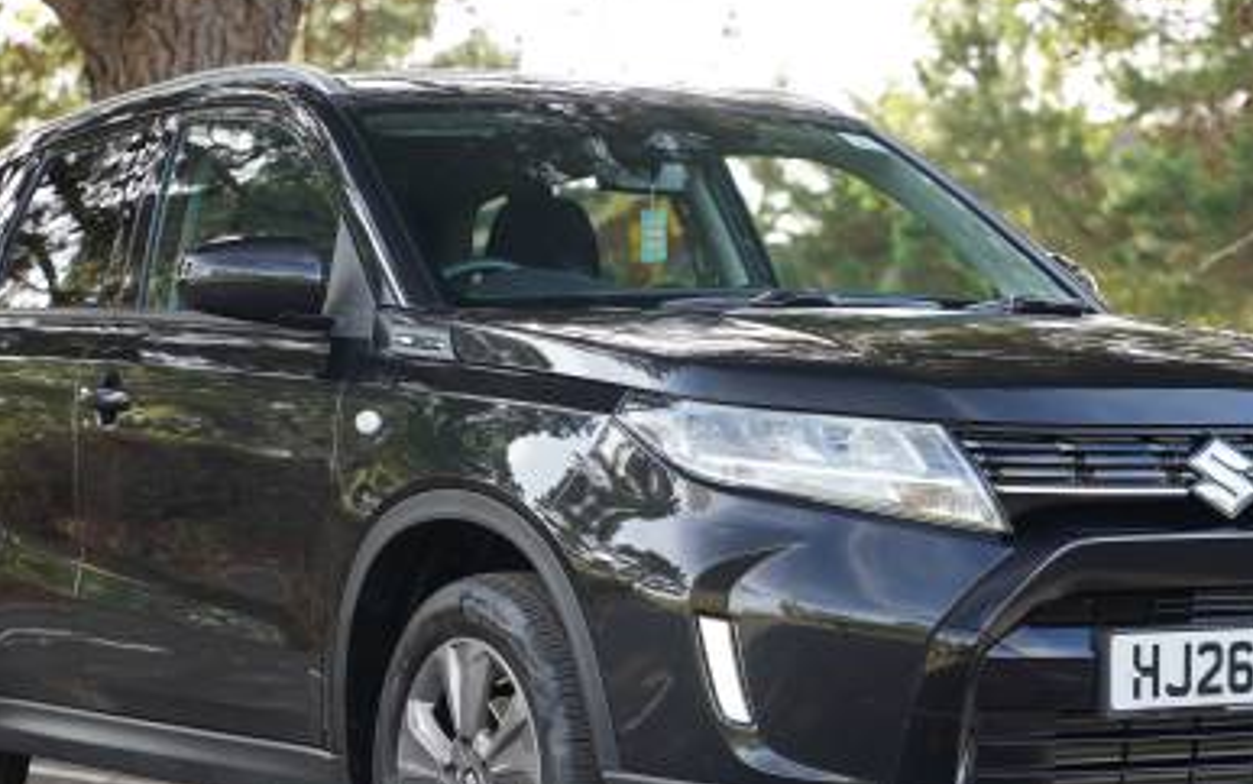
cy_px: 434
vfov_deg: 11.1
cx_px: 667
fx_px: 4030
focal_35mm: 118
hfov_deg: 17.7
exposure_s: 1/80
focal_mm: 70
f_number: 4
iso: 200
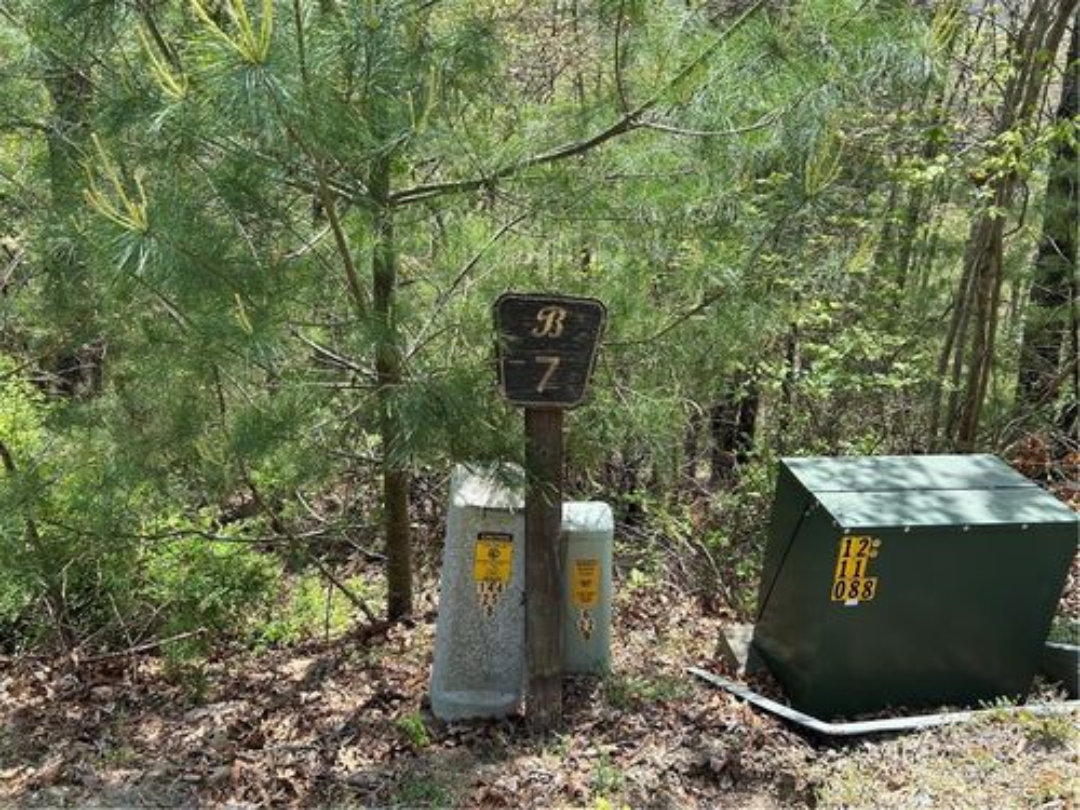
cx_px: 540
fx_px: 811
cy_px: 405
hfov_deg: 67.3
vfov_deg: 53.1
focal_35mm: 26
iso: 50
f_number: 1.5
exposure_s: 1/924
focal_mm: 5.7
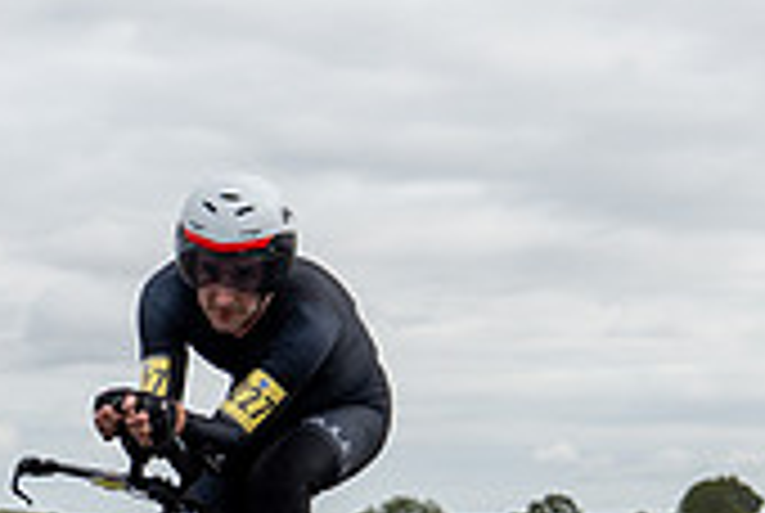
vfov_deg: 6.6
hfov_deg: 9.9
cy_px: 719
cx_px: 25
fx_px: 4406
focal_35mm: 207
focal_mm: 39
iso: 100
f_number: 3.5
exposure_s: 1/1000
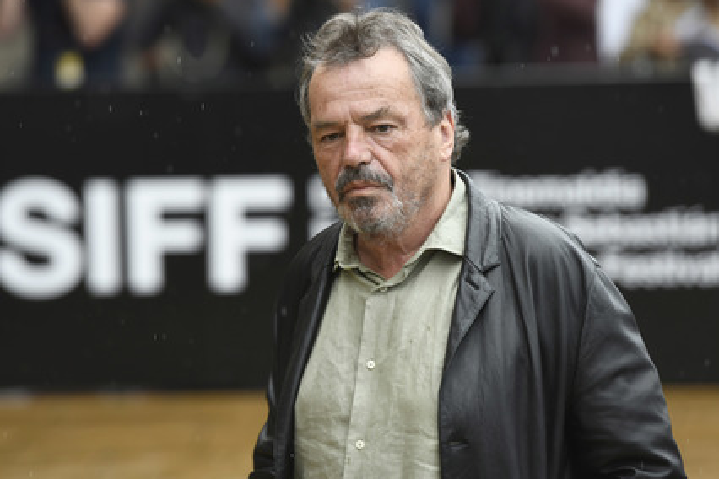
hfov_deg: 10.2
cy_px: 233
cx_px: 367
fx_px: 4014
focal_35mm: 201
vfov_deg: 6.8
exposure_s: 1/640
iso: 640
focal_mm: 190
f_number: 4
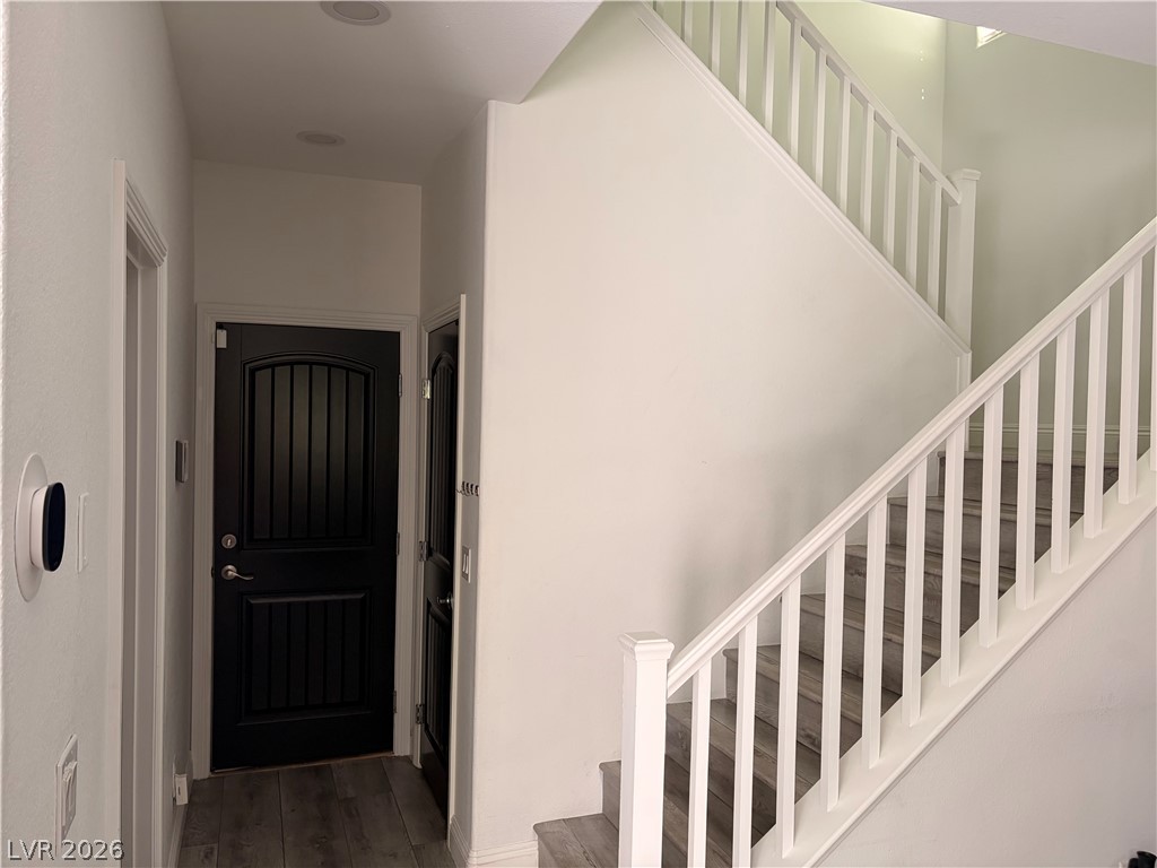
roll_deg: -0.9
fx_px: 869
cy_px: 434
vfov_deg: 53.1
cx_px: 578
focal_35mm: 26
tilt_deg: -0.4
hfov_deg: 67.3
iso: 125
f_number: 1.6
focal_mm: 5.96
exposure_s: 1/73
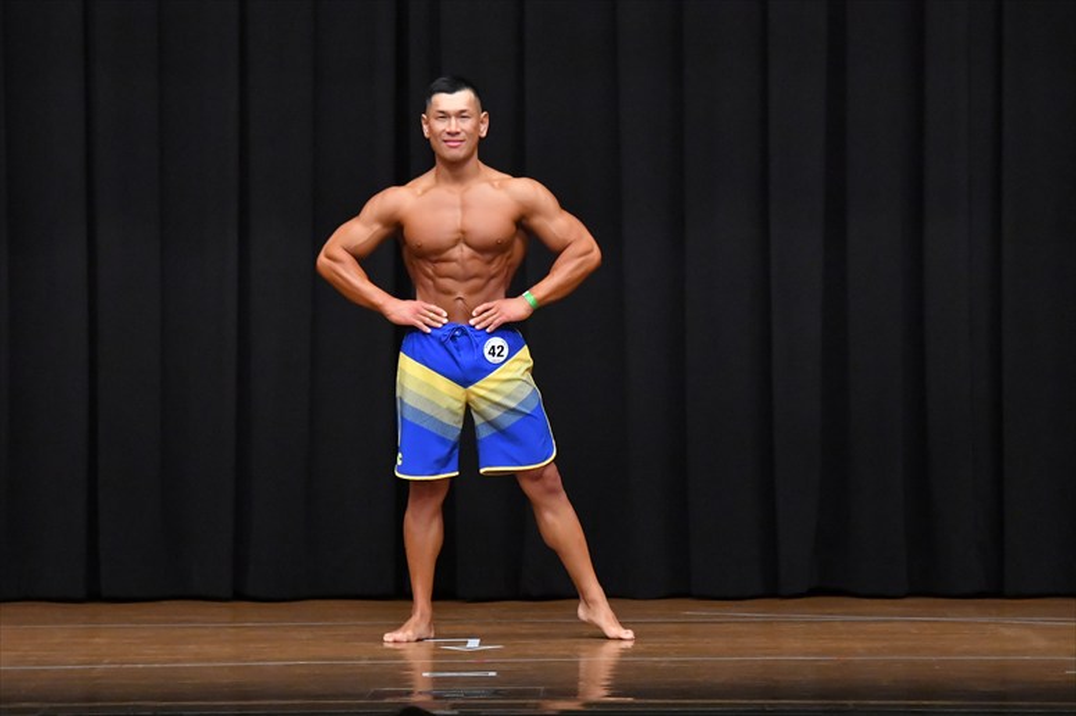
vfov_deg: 6.1
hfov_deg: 9.2
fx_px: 6722
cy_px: 358
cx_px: 538
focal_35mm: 225
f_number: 5.6
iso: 8000
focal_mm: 150
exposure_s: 1/400
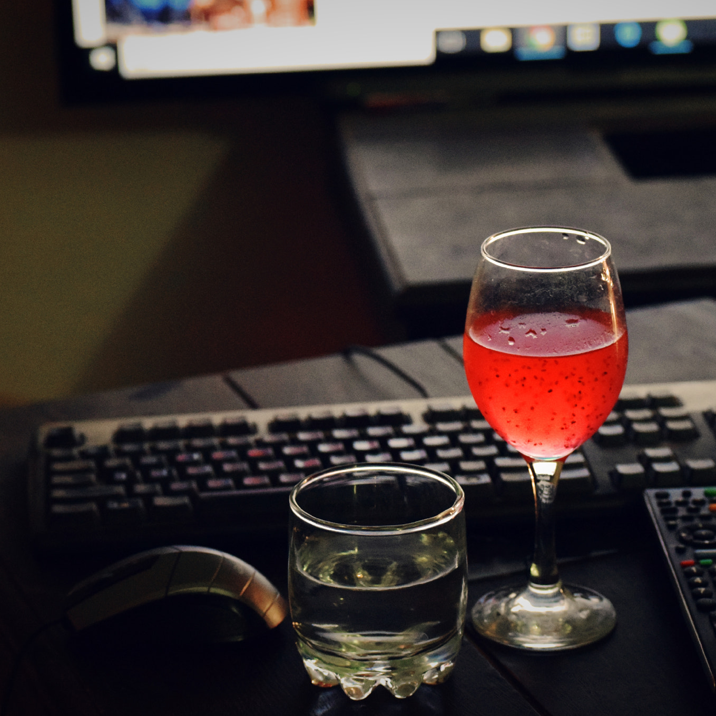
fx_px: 2472
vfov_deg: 16.5
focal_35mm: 106
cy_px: 359
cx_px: 409
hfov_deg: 16.5
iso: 5000
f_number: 4
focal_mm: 55
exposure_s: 1/60
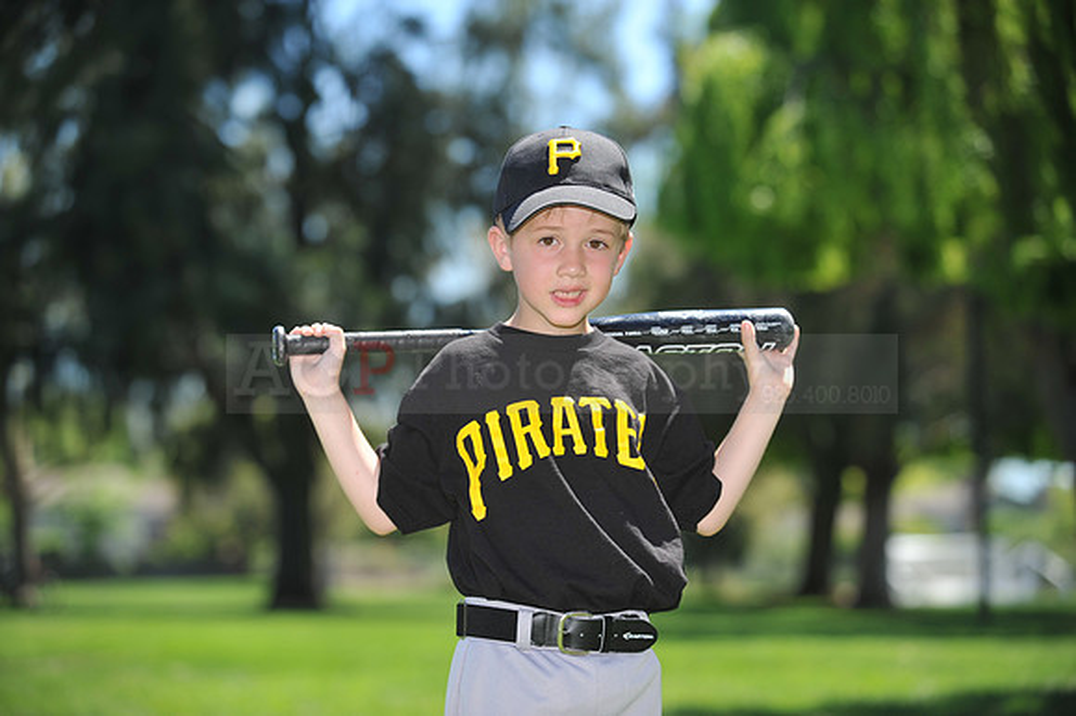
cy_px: 358
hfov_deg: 19.5
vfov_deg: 13.0
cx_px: 538
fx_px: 3136
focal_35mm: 105
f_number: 4
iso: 200
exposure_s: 1/1000
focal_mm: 105
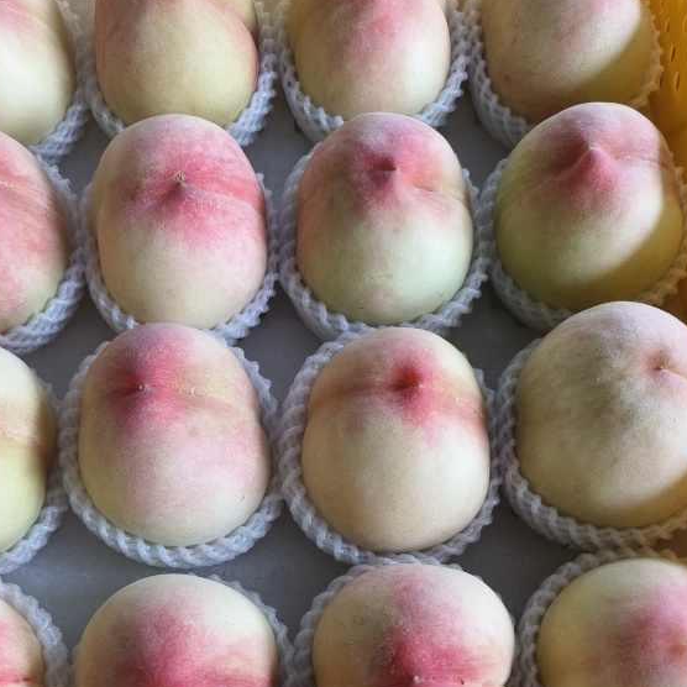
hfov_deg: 42.8
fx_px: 876
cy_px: 573
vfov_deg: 40.6
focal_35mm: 39
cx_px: 304
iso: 524
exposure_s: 1/100
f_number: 1.75
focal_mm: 5.5
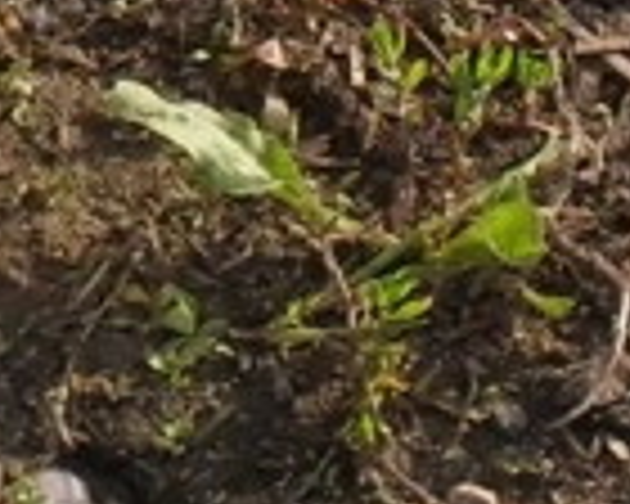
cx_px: -630
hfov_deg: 3.1
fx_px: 11560
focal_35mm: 620
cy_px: -612
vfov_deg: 2.5
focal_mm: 15.7
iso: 100
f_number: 5.5
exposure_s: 1/180
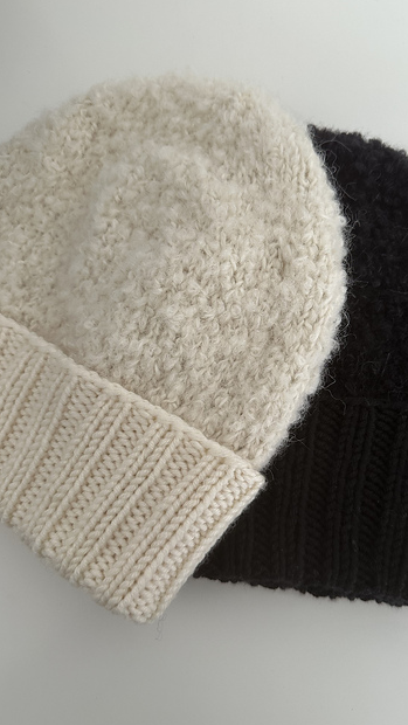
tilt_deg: -82.7
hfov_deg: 42.6
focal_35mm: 27
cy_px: 367
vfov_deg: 69.8
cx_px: 255
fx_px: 519
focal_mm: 6.86
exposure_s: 1/100
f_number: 1.78
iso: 250
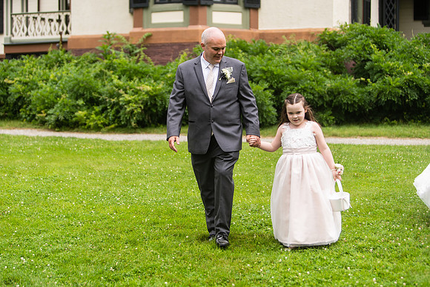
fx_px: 836
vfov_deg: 19.5
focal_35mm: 70
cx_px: 215
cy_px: 144
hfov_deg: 28.8
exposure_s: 1/1000
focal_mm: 70
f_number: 2.8
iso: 200
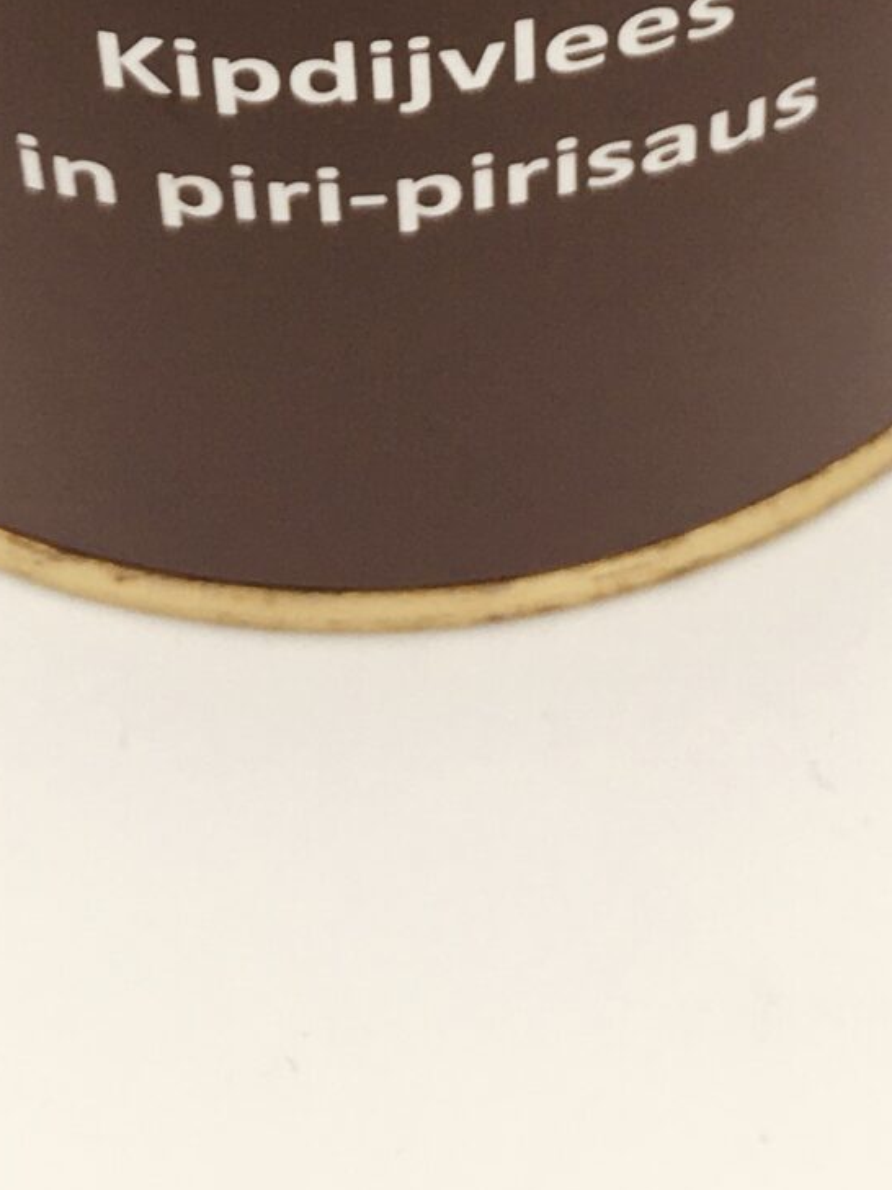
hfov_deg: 14.5
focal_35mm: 102
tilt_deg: -42.6
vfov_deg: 16.6
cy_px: -827
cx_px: 240
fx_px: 3505
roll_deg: +4.8
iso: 25
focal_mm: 4.15
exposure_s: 1/240
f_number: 2.2
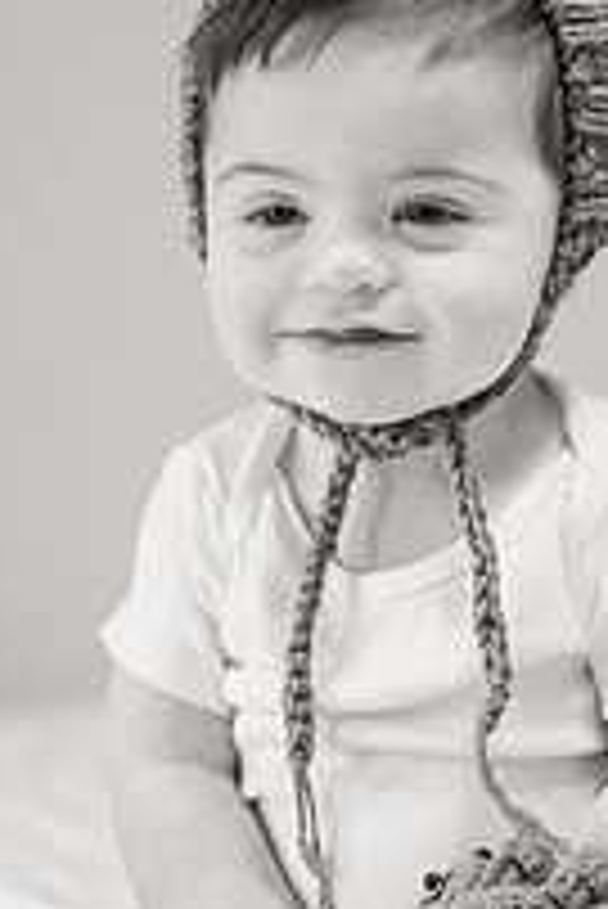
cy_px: 364
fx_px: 3490
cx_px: 441
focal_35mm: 138
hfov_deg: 9.9
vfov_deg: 14.8
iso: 1600
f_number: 3.2
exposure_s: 1/160
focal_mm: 62
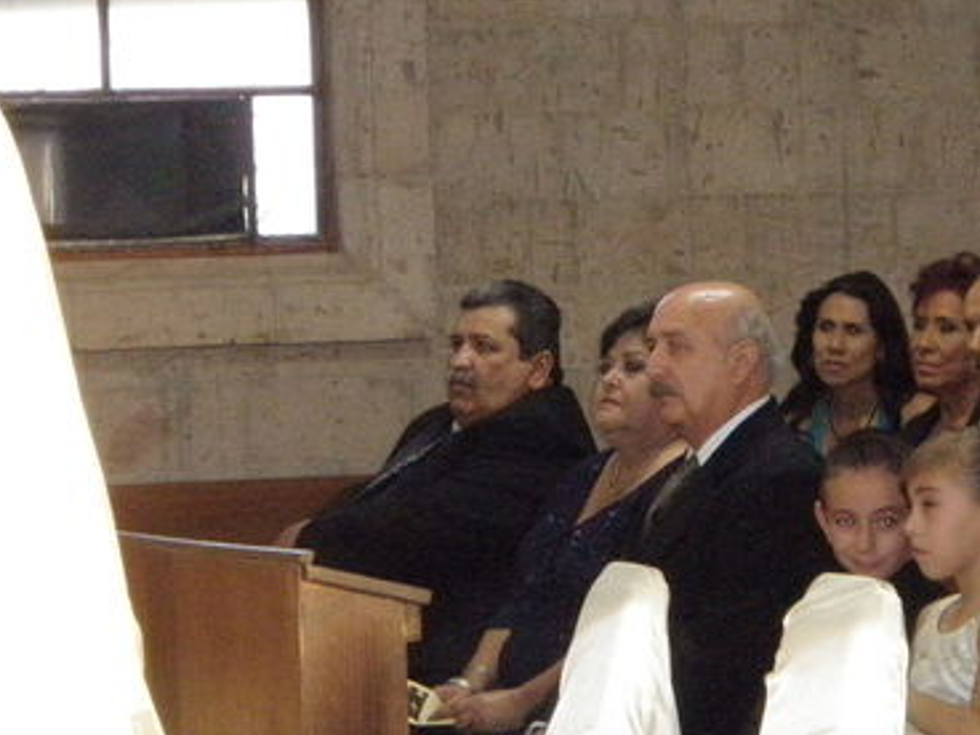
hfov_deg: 11.0
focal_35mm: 179
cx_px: 663
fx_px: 5068
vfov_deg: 8.3
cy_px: 274
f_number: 4.8
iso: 800
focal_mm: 18.28
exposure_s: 1/80
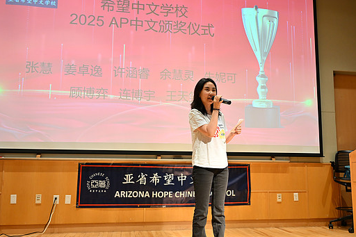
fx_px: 336
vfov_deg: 38.8
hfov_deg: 55.8
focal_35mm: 34
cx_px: 188
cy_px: 128
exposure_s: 1/30
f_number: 4
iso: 640
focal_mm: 30
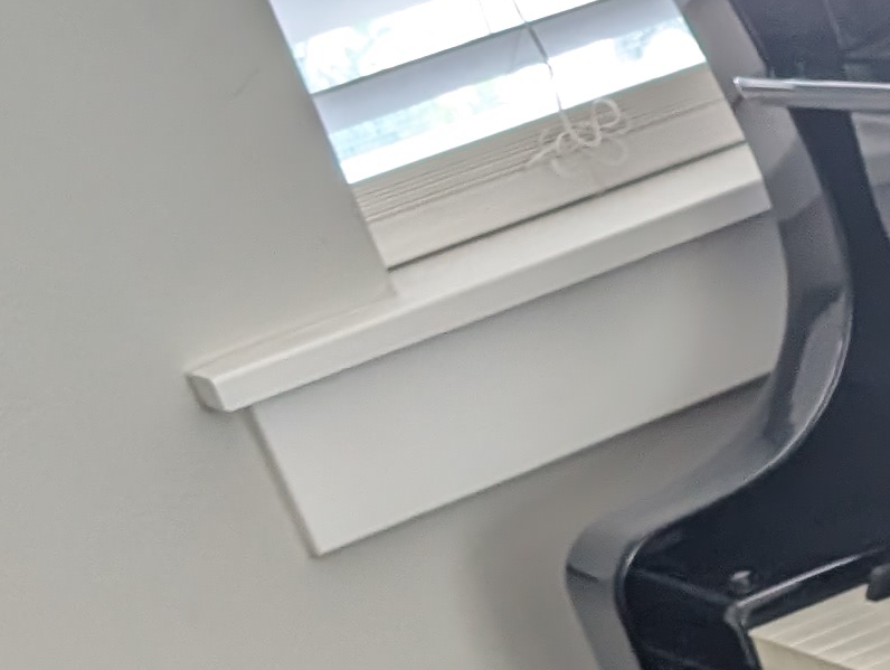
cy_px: 1049
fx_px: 3166
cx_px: 1871
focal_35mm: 123
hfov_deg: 13.4
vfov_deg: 11.5
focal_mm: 6.9
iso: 144
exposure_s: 1/106
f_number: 1.68
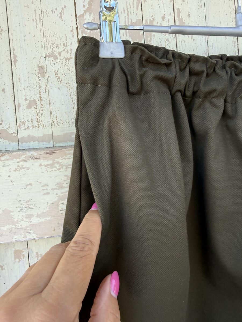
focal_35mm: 24
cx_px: 121
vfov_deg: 71.6
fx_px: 224
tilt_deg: -6.0
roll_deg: +3.5
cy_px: 161
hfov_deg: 56.8
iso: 40
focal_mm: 2.22
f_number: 2.2
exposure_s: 1/148
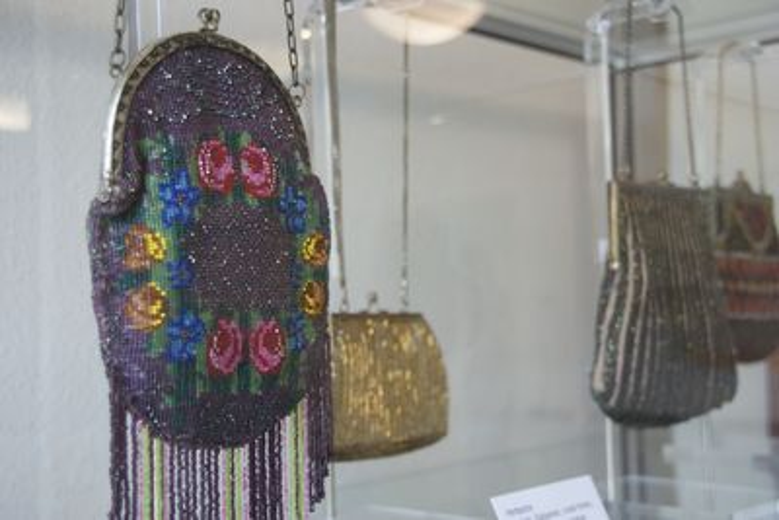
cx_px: 390
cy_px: 260
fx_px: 1136
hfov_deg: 37.8
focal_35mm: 52
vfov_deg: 25.8
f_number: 4.5
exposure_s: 1/50
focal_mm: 35
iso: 800
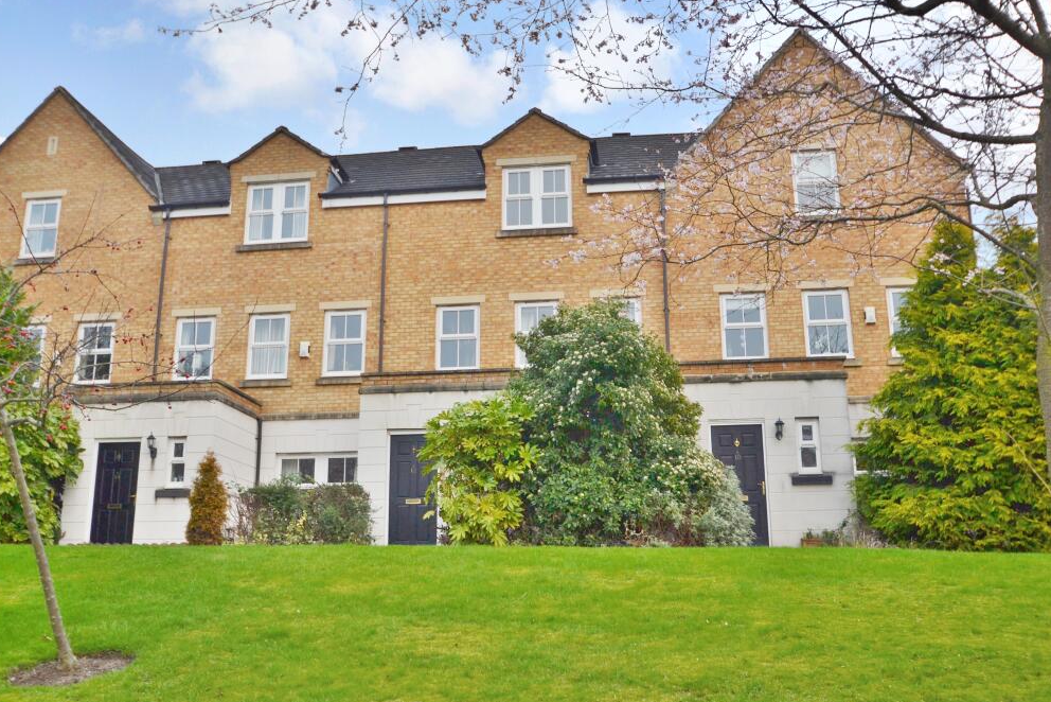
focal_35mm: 33
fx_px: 950
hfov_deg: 57.9
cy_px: 350
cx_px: 511
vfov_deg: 40.5
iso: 100
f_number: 4.5
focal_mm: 21
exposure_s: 1/125
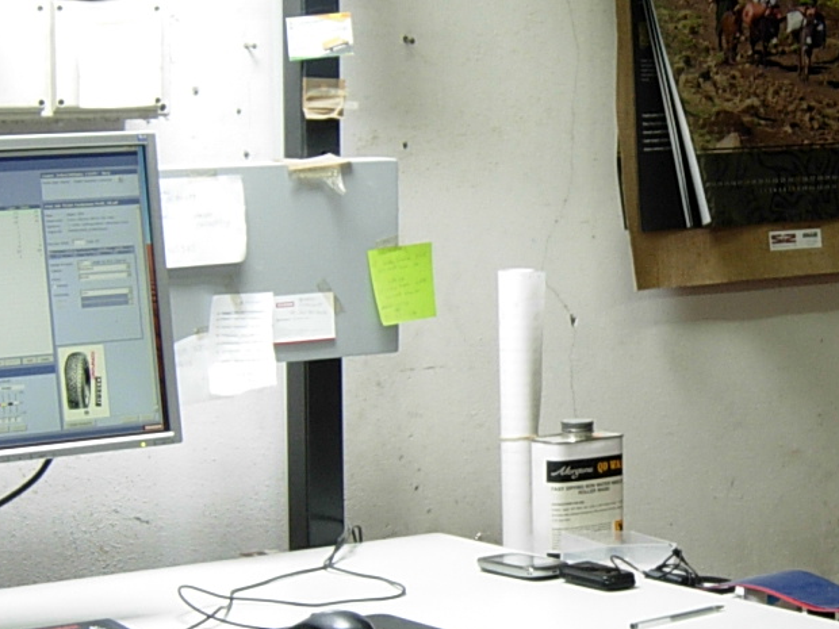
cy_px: 465
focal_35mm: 119
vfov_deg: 12.4
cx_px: 786
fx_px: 2884
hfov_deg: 16.3
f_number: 2.7
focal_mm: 7.5
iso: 50
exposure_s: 1/17.9
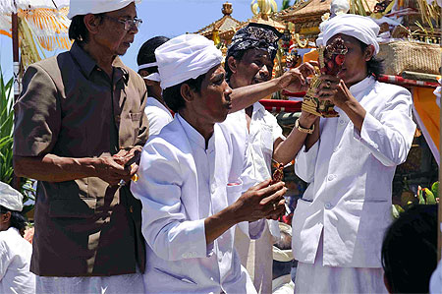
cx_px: 221
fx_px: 858
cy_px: 147
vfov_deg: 19.4
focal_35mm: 70
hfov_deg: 28.9
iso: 200
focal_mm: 70
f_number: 9.5
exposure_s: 1/500
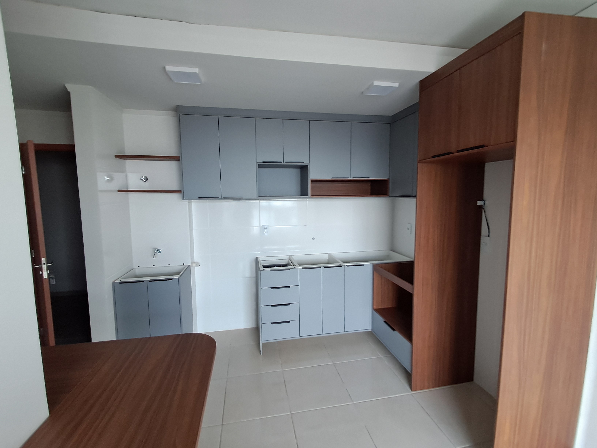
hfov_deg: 94.5
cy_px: 224
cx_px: 298
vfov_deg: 78.1
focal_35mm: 16
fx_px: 276
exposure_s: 1/40
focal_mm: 1.64
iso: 100
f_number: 2.2
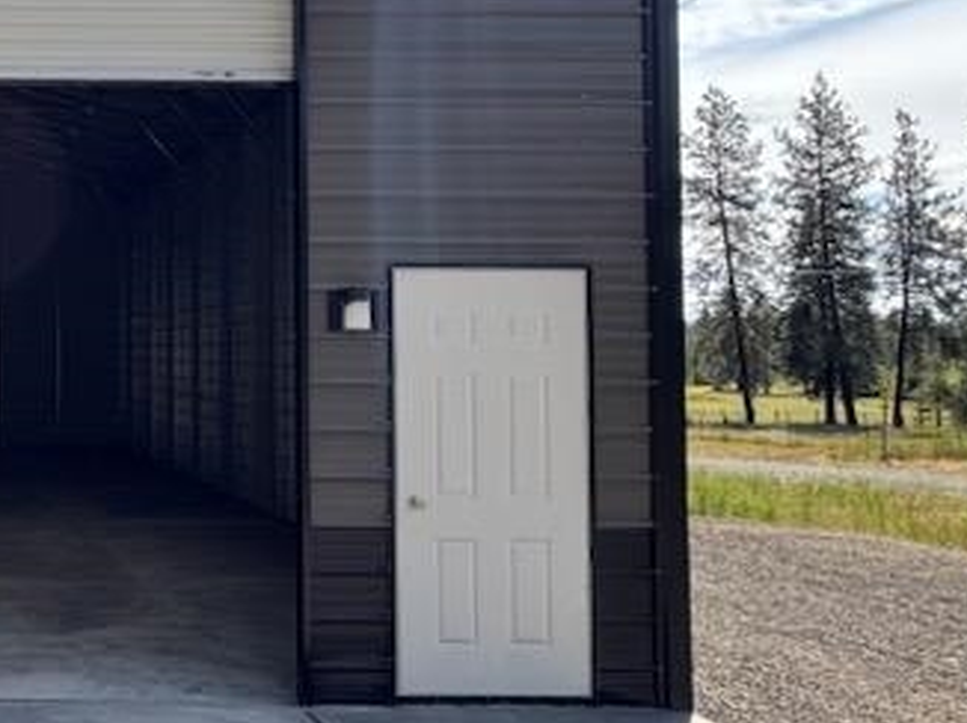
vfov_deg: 32.8
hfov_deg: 36.7
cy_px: 305
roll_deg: -0.1
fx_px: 1228
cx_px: -83
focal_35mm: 44
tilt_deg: +1.5
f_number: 2.2
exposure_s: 1/332
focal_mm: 2.22
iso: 40
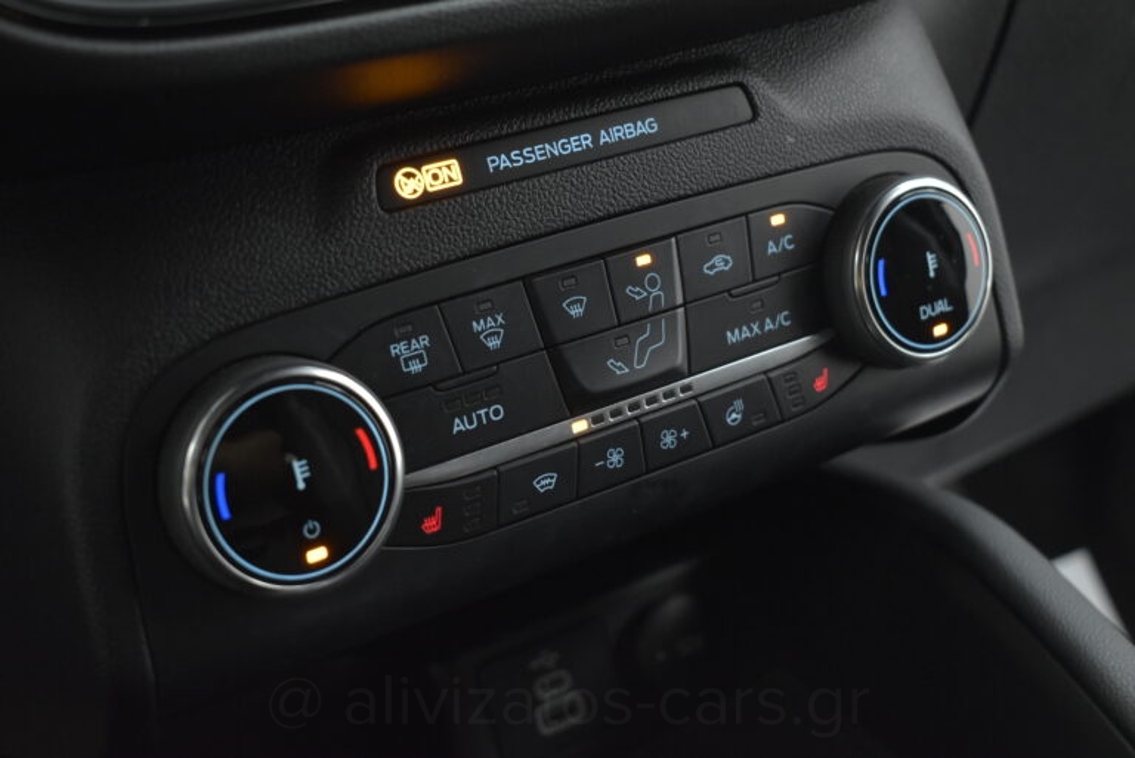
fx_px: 1609
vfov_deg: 26.5
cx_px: 568
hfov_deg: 38.9
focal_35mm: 51
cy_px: 379
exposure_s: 1/30
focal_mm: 34
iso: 1600
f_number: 4.5
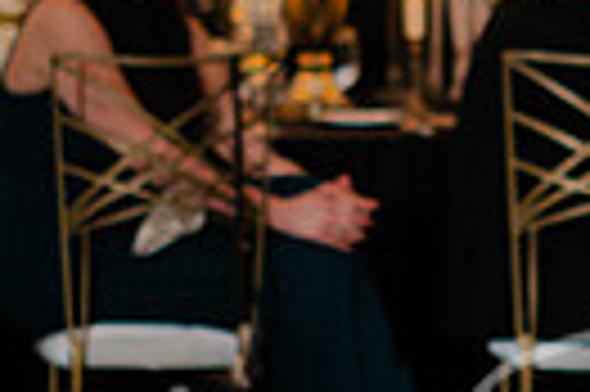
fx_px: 7022
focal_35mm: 429
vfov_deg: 3.2
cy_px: -108
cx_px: 977
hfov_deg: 4.8
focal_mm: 85
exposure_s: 1/160
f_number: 1.8
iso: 1000
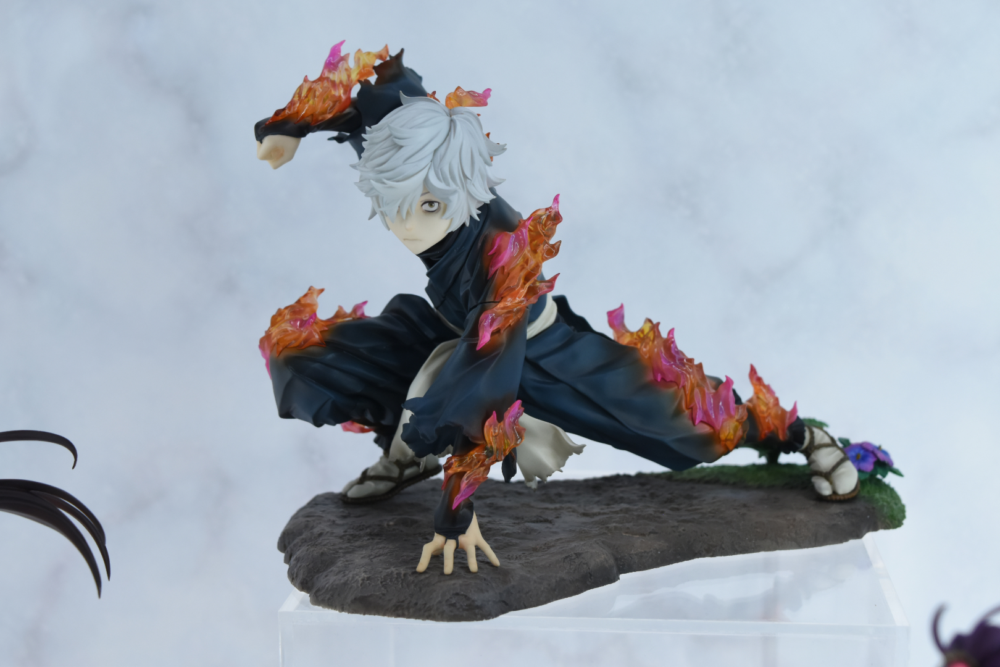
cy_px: 334
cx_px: 500
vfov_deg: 22.6
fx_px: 1667
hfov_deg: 33.4
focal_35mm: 60
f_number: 8
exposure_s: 1/250
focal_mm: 40
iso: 640
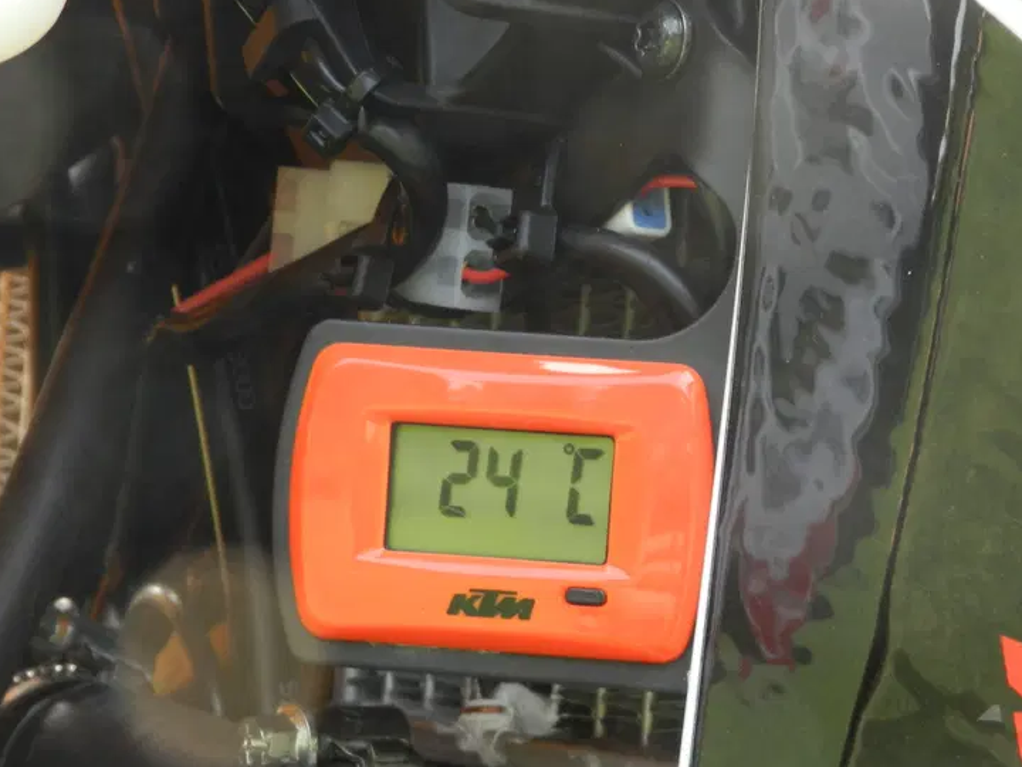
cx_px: 710
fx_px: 4133
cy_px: 491
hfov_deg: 14.1
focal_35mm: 140
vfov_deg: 10.6
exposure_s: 1/100
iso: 160
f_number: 4.4
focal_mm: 14.9
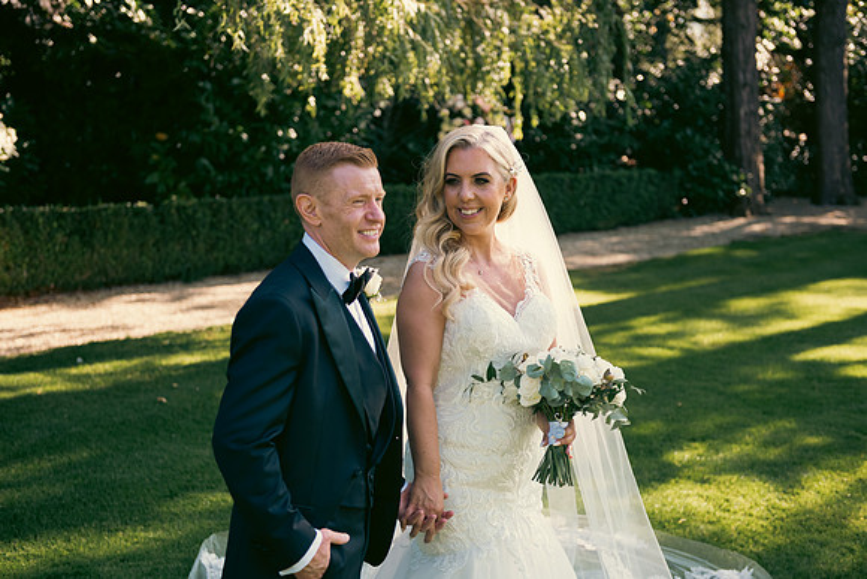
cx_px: 434
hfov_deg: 36.2
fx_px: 1325
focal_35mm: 55
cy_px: 290
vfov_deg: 24.6
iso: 200
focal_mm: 55
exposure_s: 1/400
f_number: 3.5
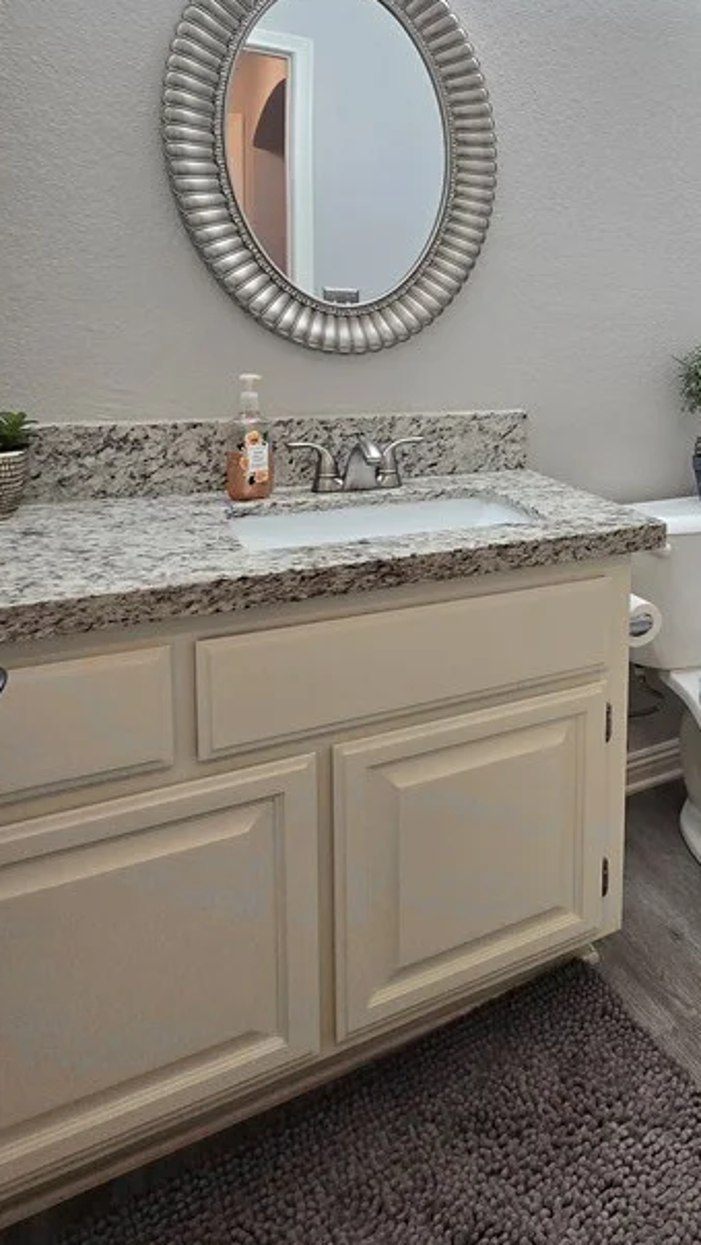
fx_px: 793
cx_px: 736
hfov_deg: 40.3
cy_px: 418
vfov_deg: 74.0
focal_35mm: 24
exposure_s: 1/60
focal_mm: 2.2
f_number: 2.2
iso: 80
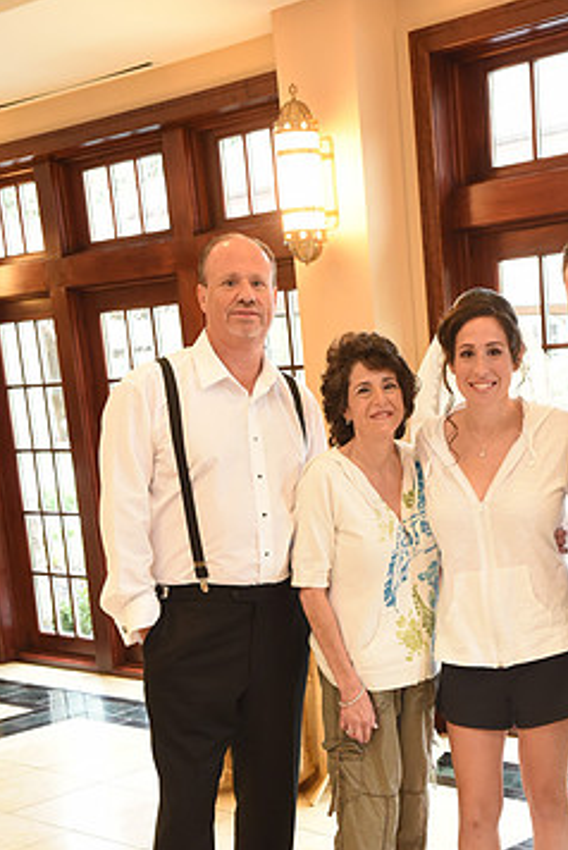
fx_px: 1346
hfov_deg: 23.6
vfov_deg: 34.3
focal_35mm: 57
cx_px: 424
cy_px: 630
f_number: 5.6
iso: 2000
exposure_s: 1/80
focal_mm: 35
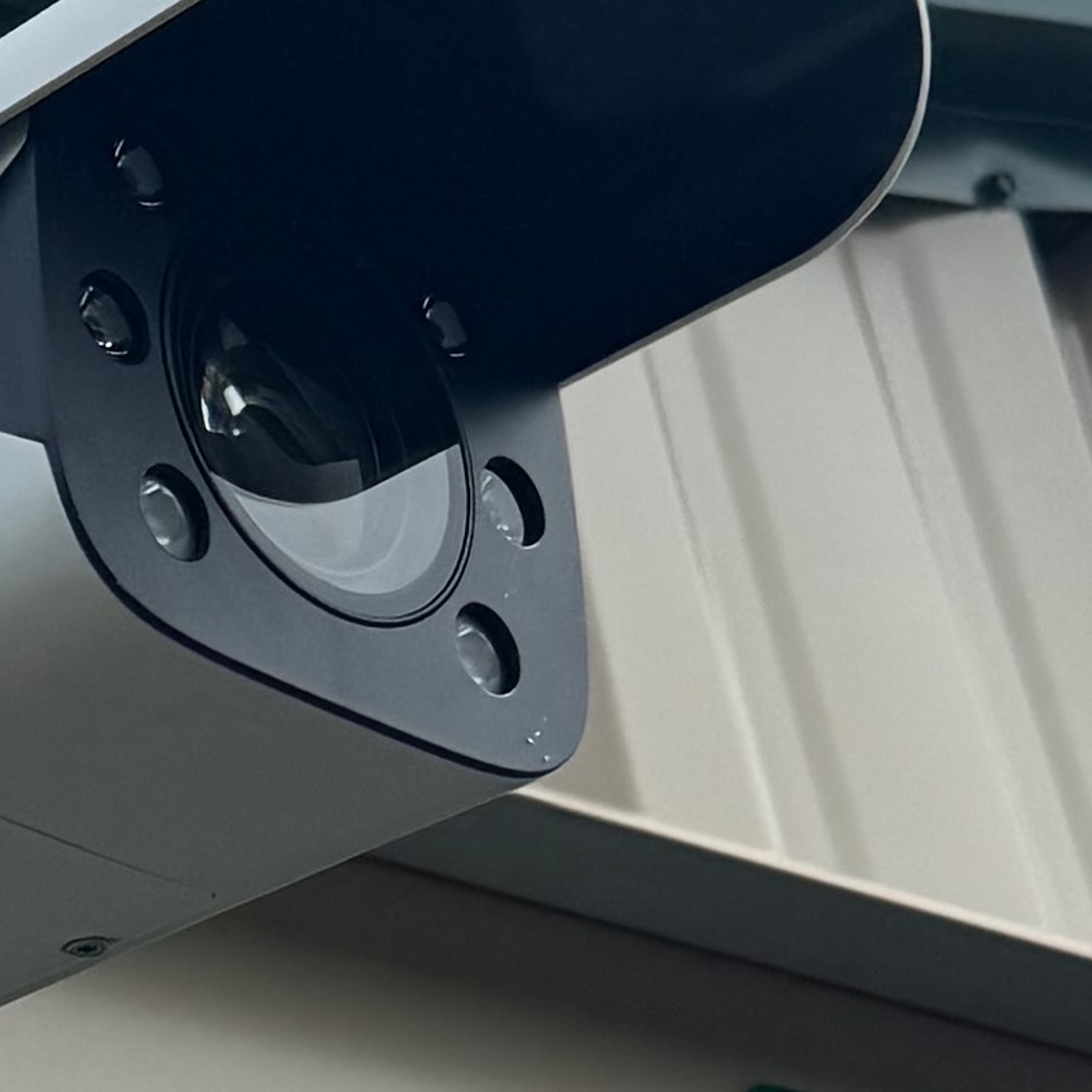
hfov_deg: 10.9
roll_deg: +5.6
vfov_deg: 11.2
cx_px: -611
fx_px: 5496
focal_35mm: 154
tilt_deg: +26.6
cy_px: 1120
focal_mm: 6.76
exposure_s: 1/7937
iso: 80
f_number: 1.78
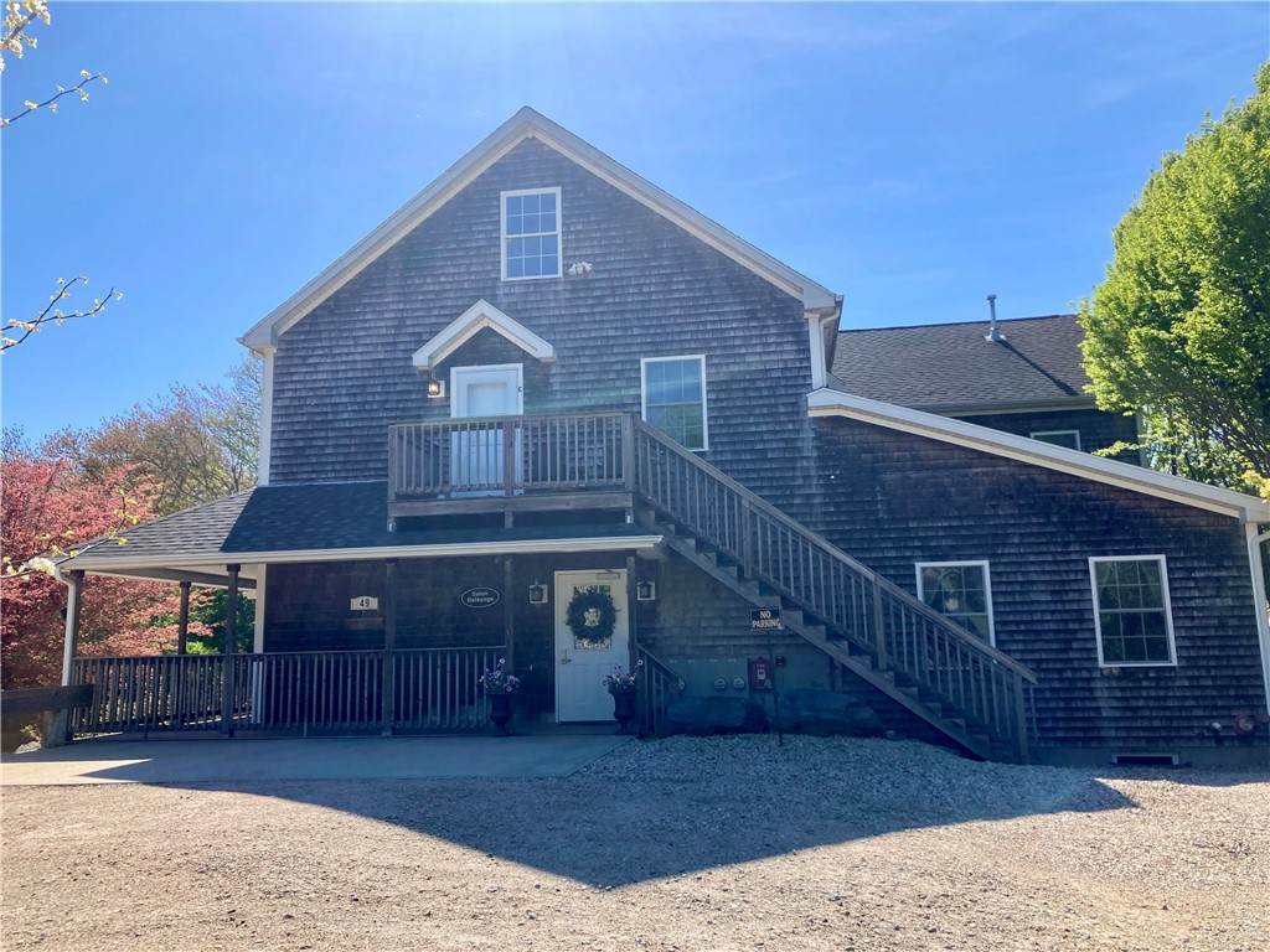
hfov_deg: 63.4
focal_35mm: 28
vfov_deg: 49.7
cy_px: 476
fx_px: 1027
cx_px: 635
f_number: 1.8
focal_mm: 3.99
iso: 20
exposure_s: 1/1845
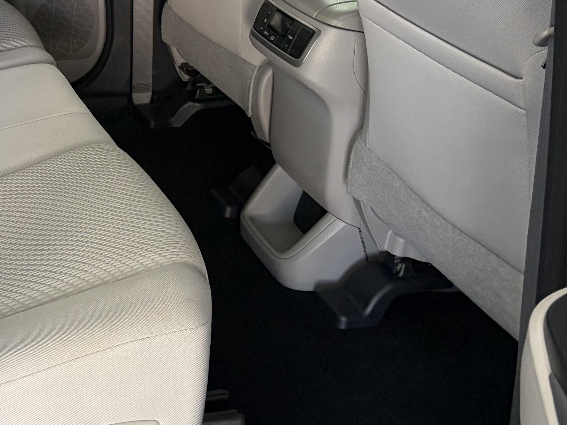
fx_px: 1114
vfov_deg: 21.0
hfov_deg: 27.6
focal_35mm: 68
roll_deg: -0.6
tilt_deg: -14.7
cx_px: 64
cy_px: 15
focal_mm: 5.96
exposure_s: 1/60
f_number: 1.6
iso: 160
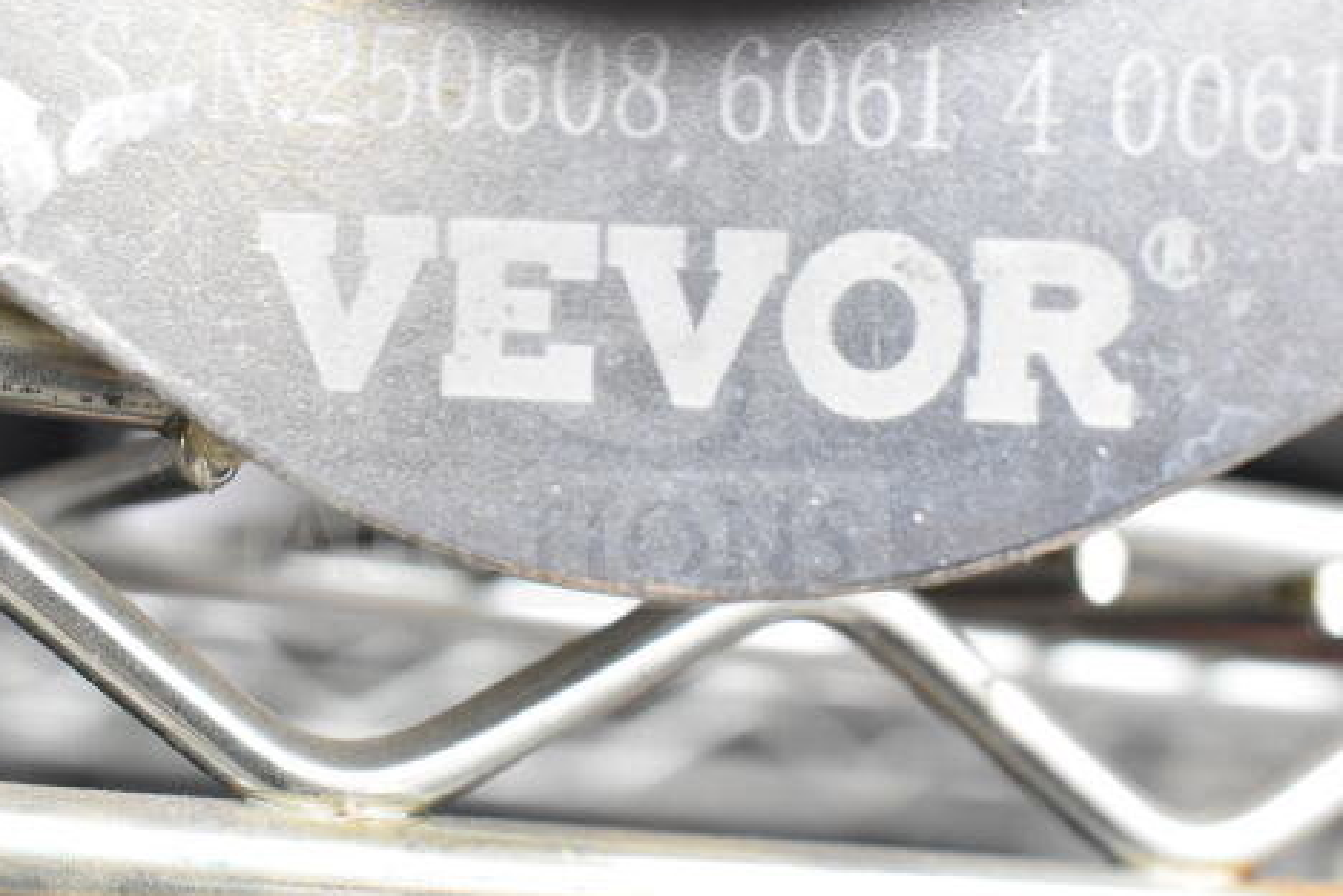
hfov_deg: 33.0
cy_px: 381
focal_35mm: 61
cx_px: 565
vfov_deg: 22.4
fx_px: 2262
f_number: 5.6
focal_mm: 31
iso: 1600
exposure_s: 1/125
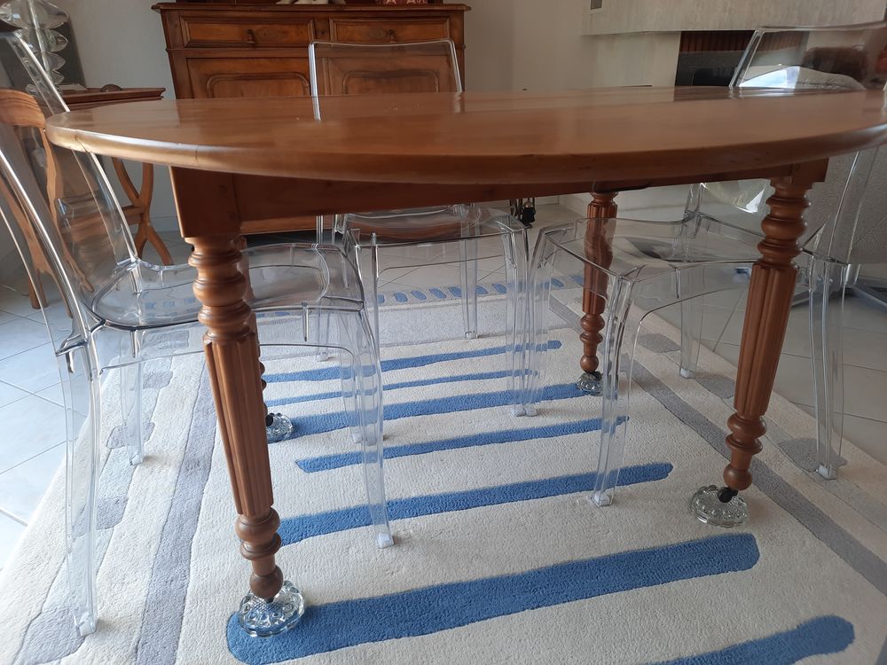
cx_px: 444
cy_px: 332
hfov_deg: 69.4
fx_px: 641
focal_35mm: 25
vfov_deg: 54.9
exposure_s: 1/50
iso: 40
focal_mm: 4.6
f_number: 2
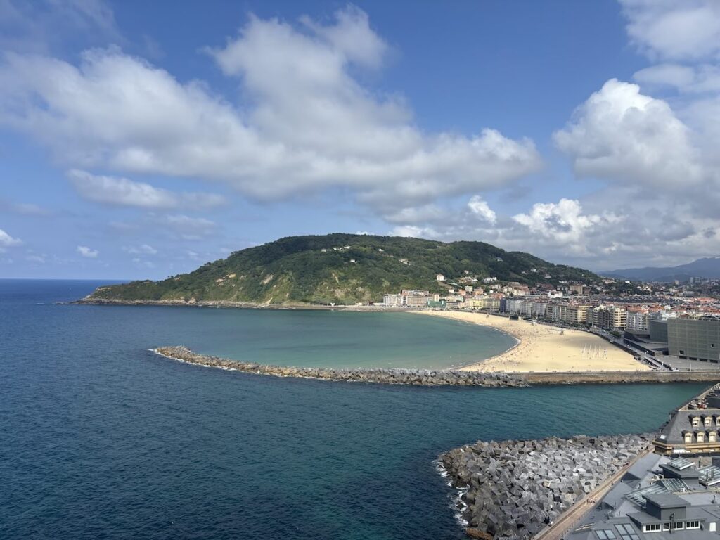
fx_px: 541
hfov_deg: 67.3
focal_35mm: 26
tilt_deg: -0.5
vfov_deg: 53.1
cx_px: 360
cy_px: 270
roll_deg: -1.2
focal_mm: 5.96
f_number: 1.6
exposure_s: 1/5076
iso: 50
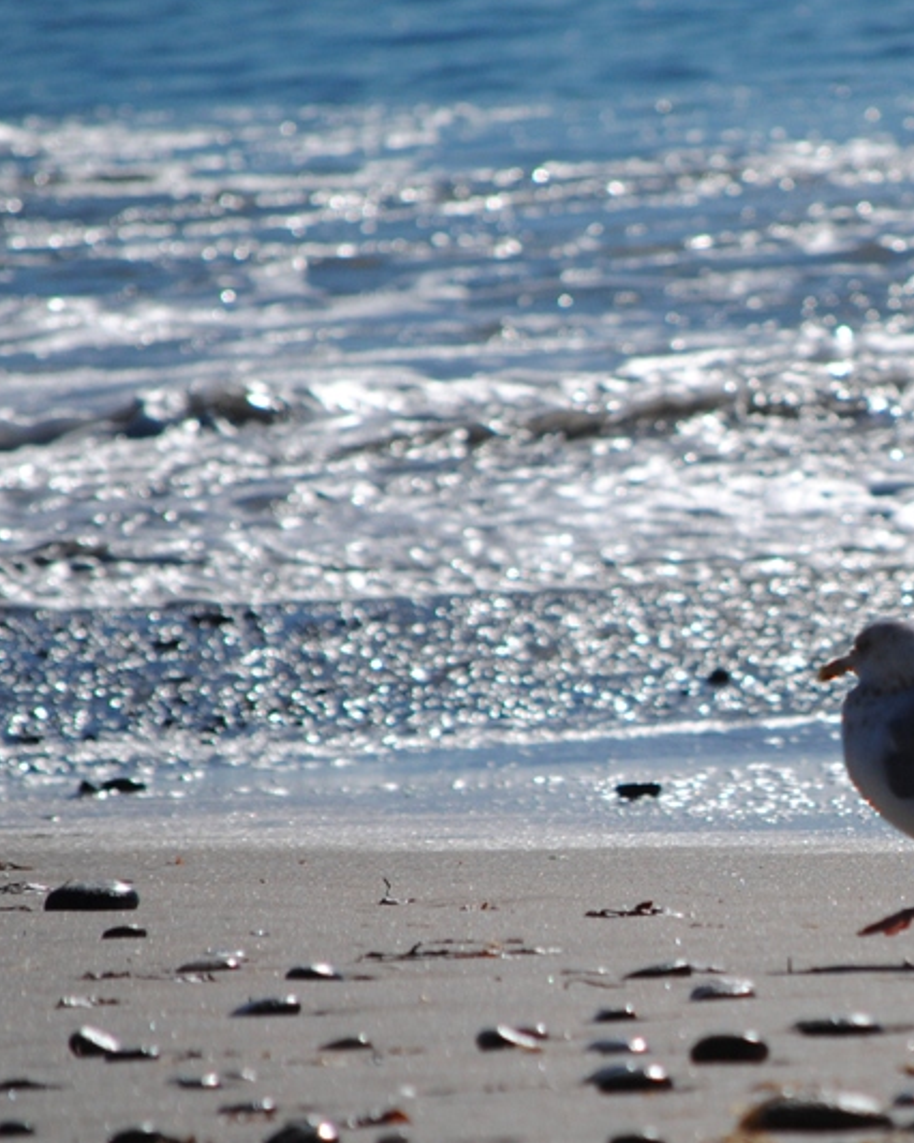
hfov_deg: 2.5
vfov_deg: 3.1
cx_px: 933
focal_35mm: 615
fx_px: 20807
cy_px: 742
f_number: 5.6
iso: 200
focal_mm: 200
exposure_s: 1/4000
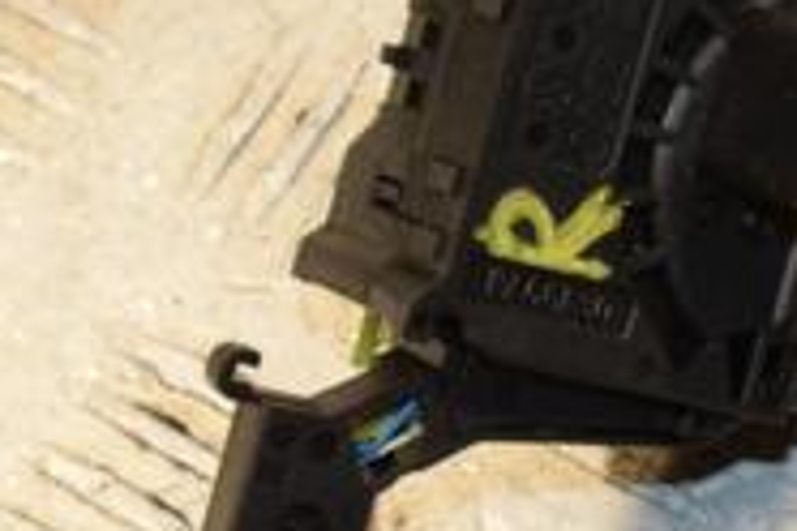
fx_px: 5136
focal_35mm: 232
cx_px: 1204
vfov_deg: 5.9
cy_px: 201
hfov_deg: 8.7
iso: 800
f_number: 8
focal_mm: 48
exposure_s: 1/200
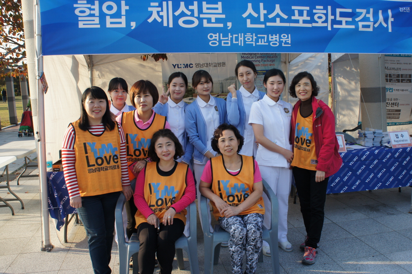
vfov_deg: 47.9
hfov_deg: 67.4
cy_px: 137
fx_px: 309
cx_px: 206
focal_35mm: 27
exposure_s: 1/125
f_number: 7.1
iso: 200
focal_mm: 18
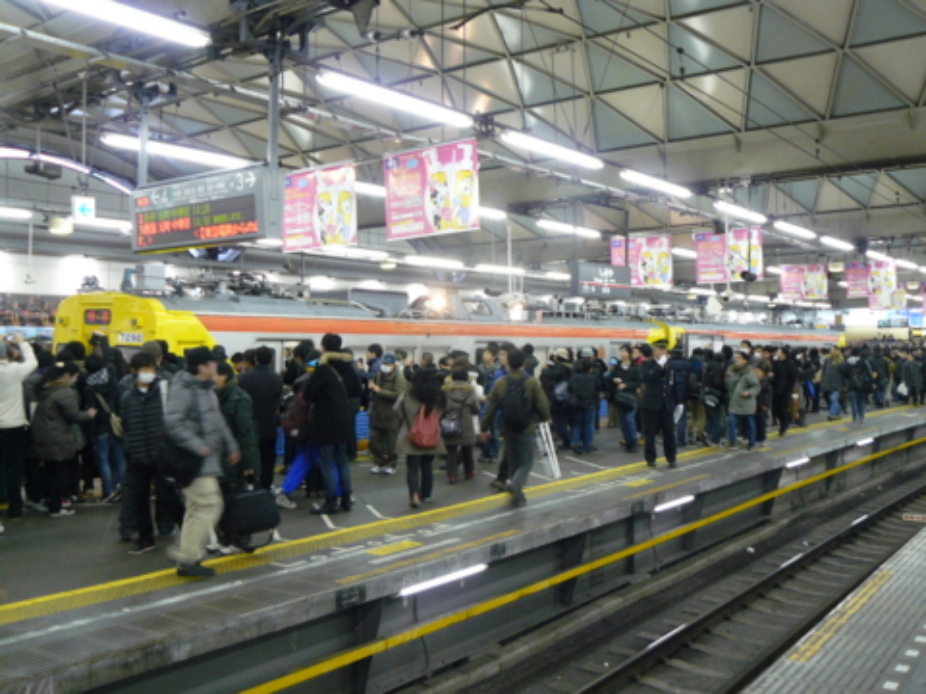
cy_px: 347
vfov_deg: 39.7
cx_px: 463
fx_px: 963
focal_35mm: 36
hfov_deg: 51.4
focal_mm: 6
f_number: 2.8
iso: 200
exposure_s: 1/15
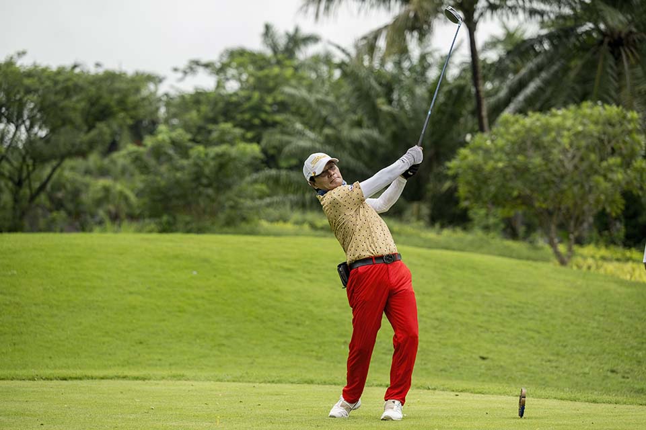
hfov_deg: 14.7
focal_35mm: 140
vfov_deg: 9.8
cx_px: 323
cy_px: 215
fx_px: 2512
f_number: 3.5
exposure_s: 1/5000
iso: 1100
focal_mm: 140
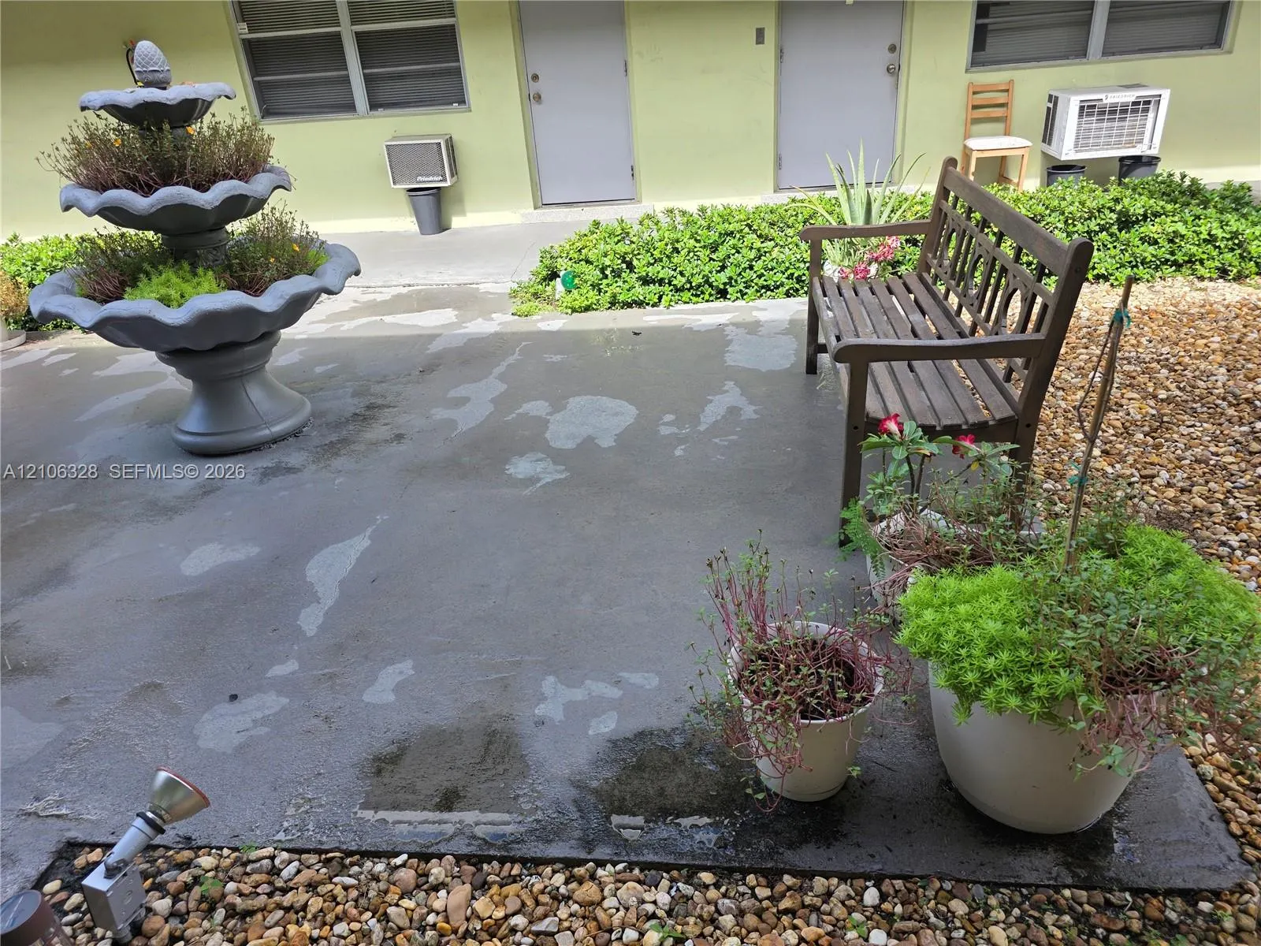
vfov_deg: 58.9
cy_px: 473
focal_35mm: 23
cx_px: 630
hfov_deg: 73.9
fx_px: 838
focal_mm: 6.3
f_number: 1.7
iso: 32
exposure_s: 1/359
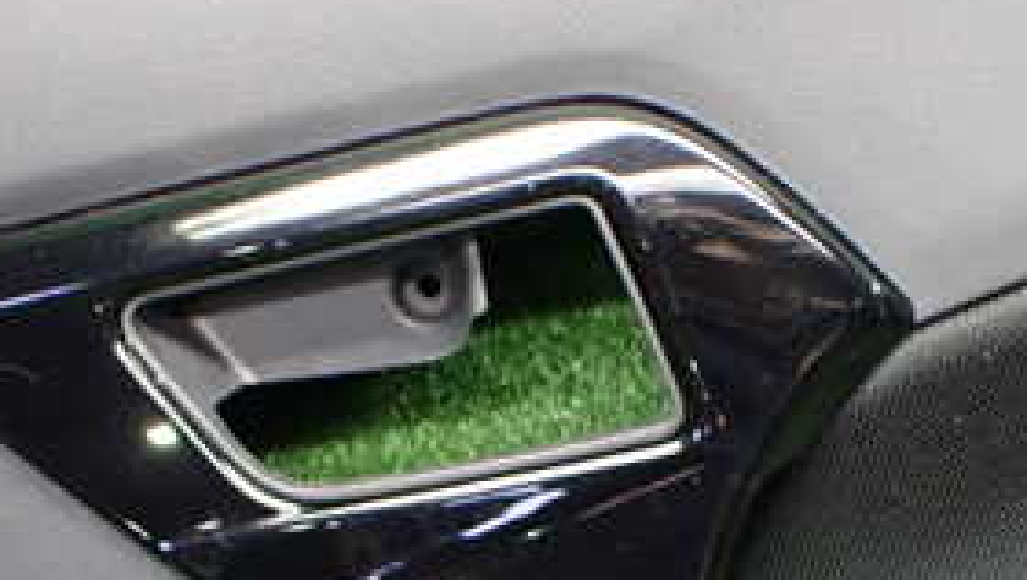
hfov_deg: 30.1
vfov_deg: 16.5
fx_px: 1908
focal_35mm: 70
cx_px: 543
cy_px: 712
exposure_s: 1/30
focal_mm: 5.4
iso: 800
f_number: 2.3
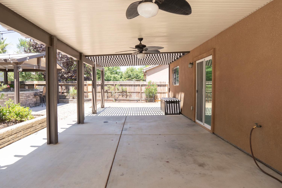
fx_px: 188
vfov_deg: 53.1
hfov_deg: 73.7
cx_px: 141
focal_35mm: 24
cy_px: 94
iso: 100
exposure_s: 1/200
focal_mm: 16
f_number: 4.5
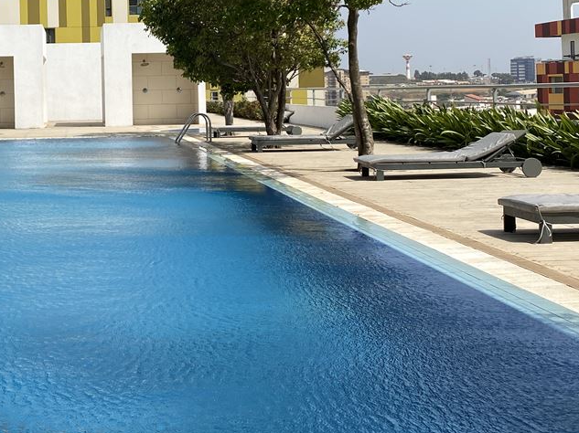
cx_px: 96
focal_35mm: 58
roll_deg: +0.9
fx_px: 970
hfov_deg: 32.1
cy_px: 80
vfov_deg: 24.8
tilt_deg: +0.3
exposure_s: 1/3125
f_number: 1.8
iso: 32
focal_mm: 4.25
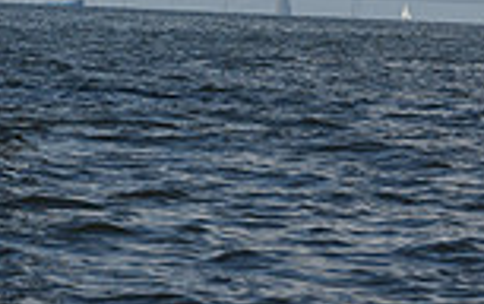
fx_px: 4331
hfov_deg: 6.4
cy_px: -589
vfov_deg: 3.9
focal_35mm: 328
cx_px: 27
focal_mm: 85
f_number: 9
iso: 250
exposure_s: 1/1250
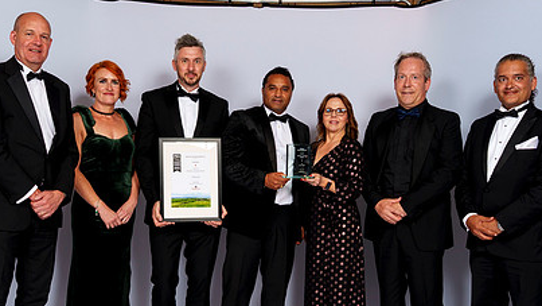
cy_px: 192
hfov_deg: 46.4
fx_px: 633
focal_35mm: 44
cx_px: 262
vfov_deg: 27.0
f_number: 8
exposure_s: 1/125
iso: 100
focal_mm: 24
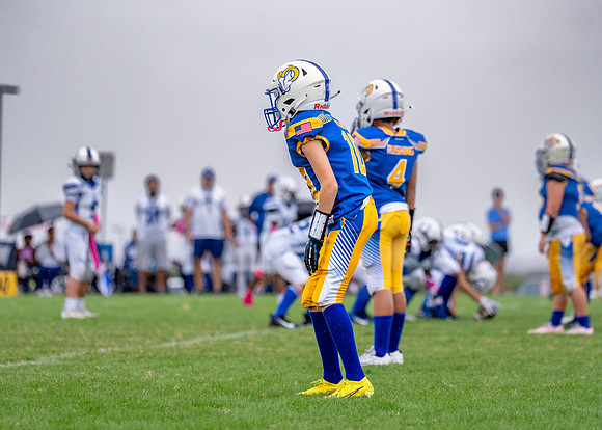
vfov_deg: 7.0
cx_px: 336
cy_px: 160
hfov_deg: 9.7
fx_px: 3534
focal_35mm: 207
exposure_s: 1/1600
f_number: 2.8
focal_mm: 152
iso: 500
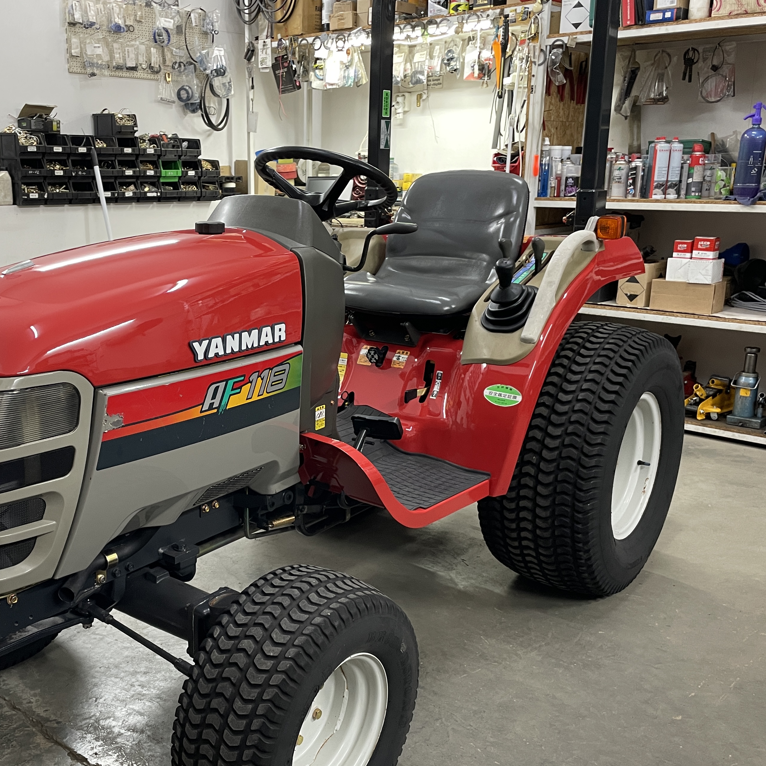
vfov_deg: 45.9
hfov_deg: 45.6
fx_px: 901
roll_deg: +0.7
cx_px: 282
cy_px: 433
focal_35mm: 36
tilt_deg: -15.5
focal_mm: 4.2
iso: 160
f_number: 1.6
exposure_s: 1/50
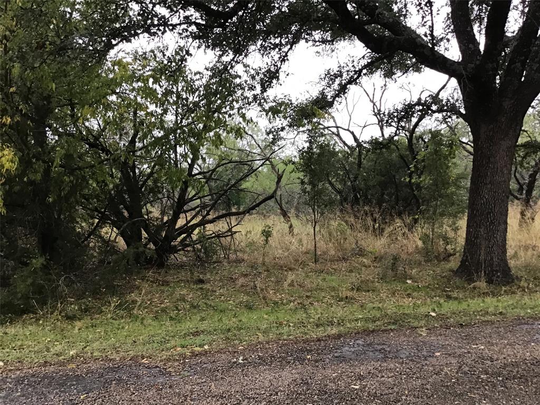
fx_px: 484
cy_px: 202
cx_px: 270
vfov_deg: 45.4
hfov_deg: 58.4
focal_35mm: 31
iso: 80
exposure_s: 1/30
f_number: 2.4
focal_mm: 3.3
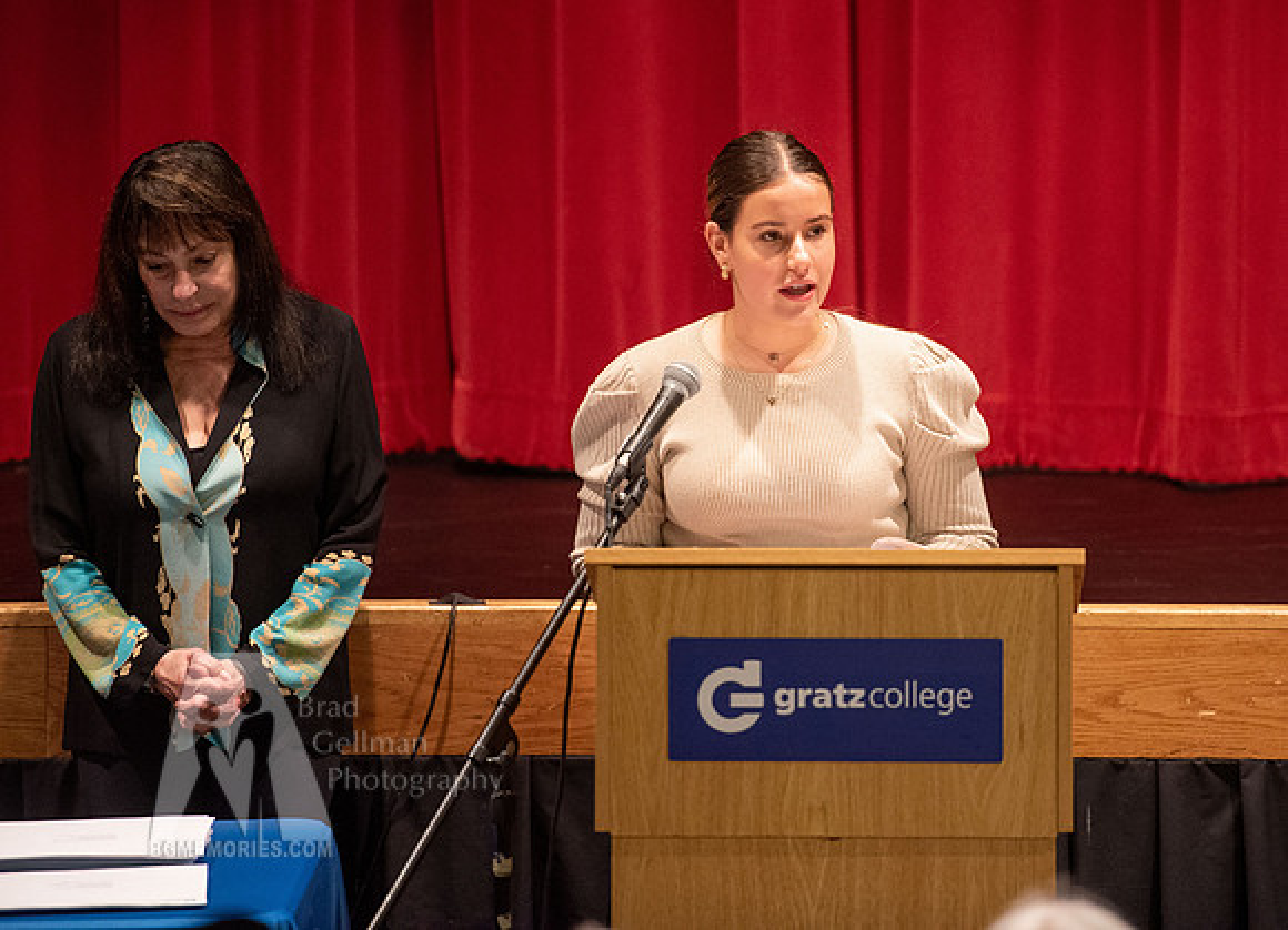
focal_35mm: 248
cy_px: 383
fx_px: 9116
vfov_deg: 5.8
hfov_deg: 8.1
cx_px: 820
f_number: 2.8
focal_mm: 200
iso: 2500
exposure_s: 1/80
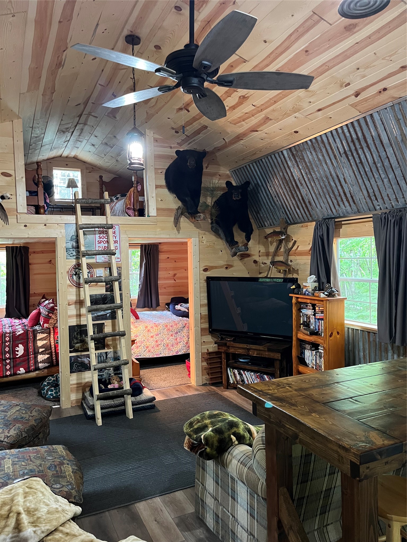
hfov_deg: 53.1
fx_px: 408
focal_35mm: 26
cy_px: 271
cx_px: 204
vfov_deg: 67.3
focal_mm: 5.1
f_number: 1.6
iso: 500
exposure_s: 1/40
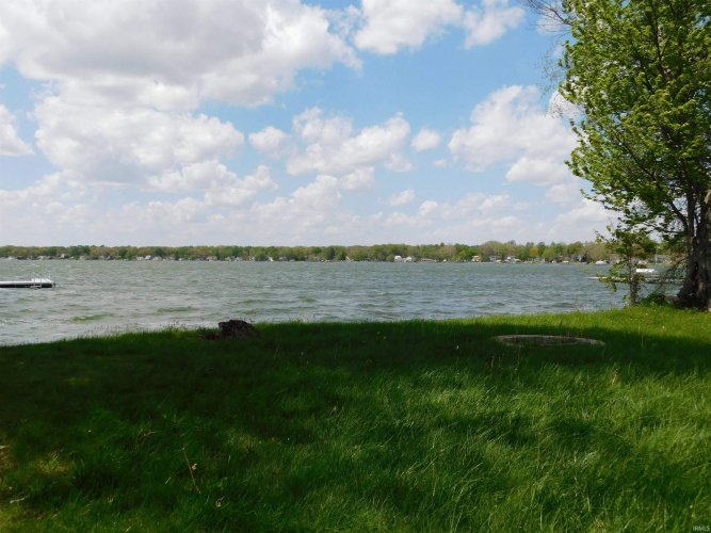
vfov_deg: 46.8
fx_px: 616
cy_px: 266
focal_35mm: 30
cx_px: 356
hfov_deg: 60.0
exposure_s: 1/500
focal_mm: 5.3
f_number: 6.4
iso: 125
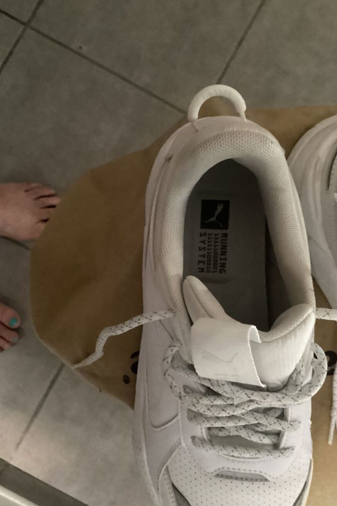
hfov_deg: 39.9
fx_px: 463
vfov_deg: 57.2
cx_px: 184
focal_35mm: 33
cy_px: 256
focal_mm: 3.3
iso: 800
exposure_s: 1/15
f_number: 2.4
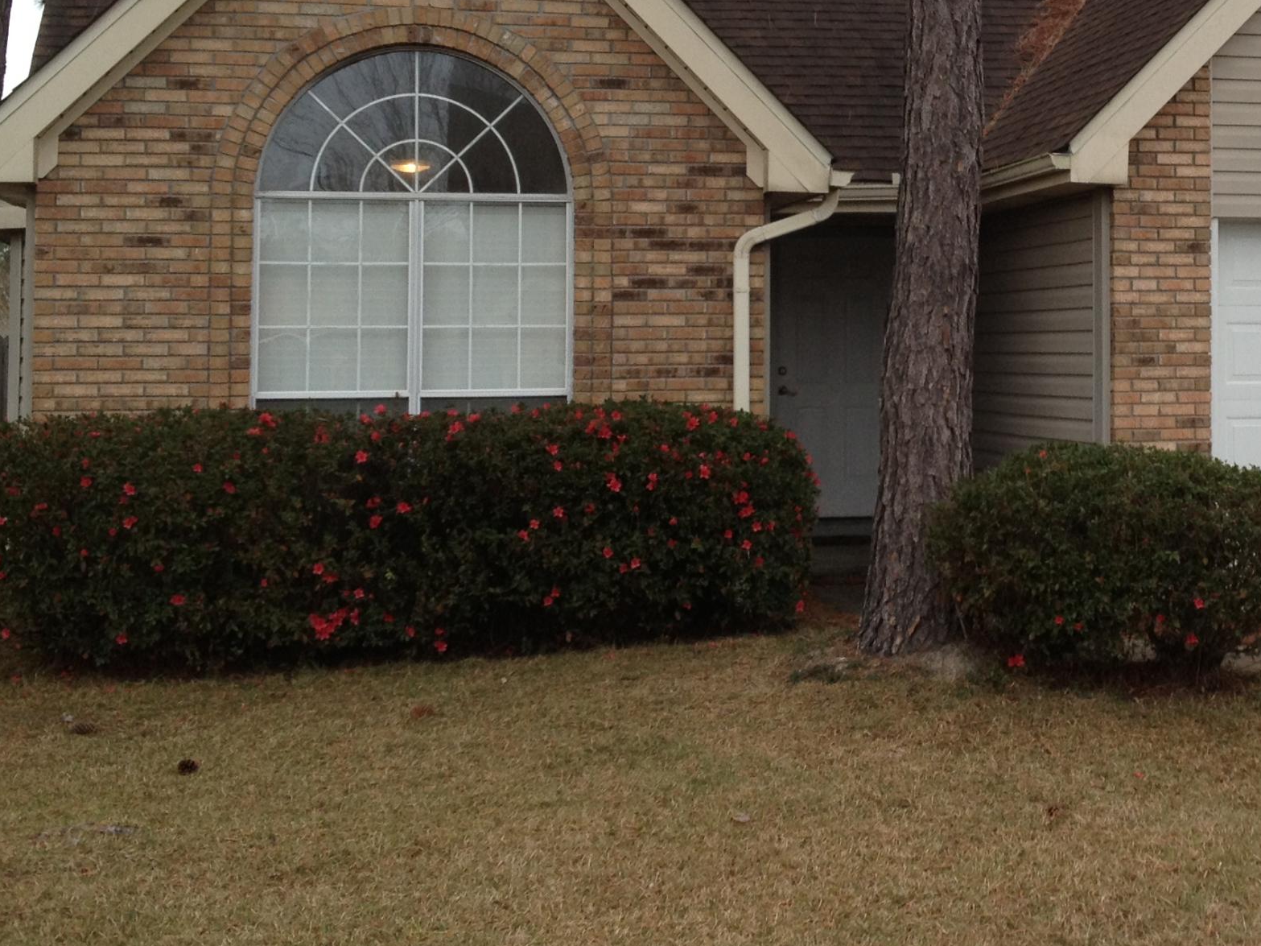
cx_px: 959
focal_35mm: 67
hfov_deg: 28.5
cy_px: 246
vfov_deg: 21.7
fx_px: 2441
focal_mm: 4.28
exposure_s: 1/442
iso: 50
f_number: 2.4
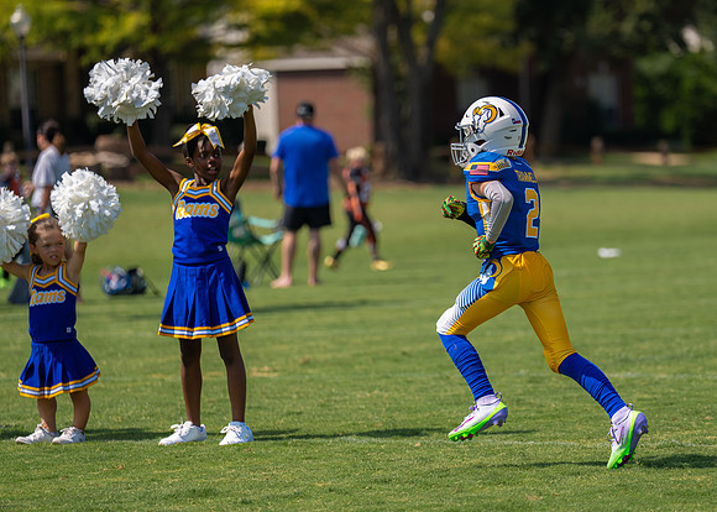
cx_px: 478
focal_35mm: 218
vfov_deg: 6.6
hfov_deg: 9.2
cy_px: 256
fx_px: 4429
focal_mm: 163
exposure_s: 1/2500
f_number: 2.8
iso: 125
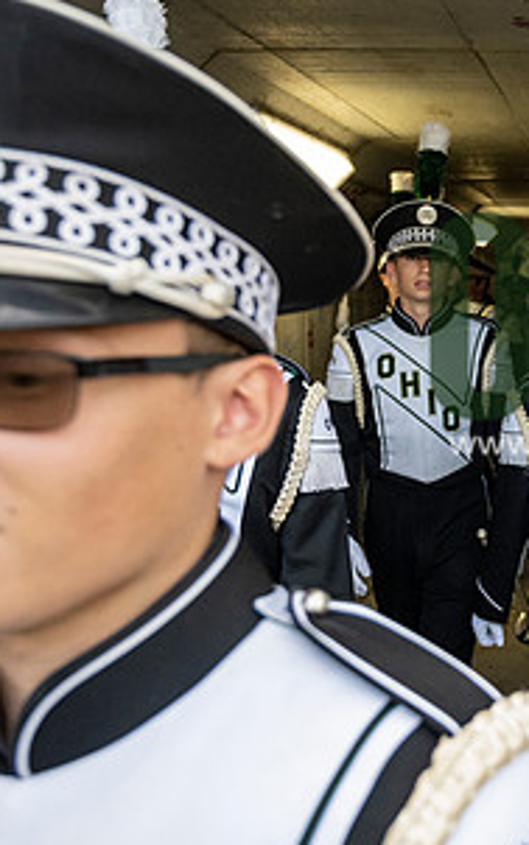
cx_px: 641
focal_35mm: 47
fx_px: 1083
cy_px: 346
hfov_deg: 24.7
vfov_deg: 42.5
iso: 1600
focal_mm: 24
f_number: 4
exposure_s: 1/800
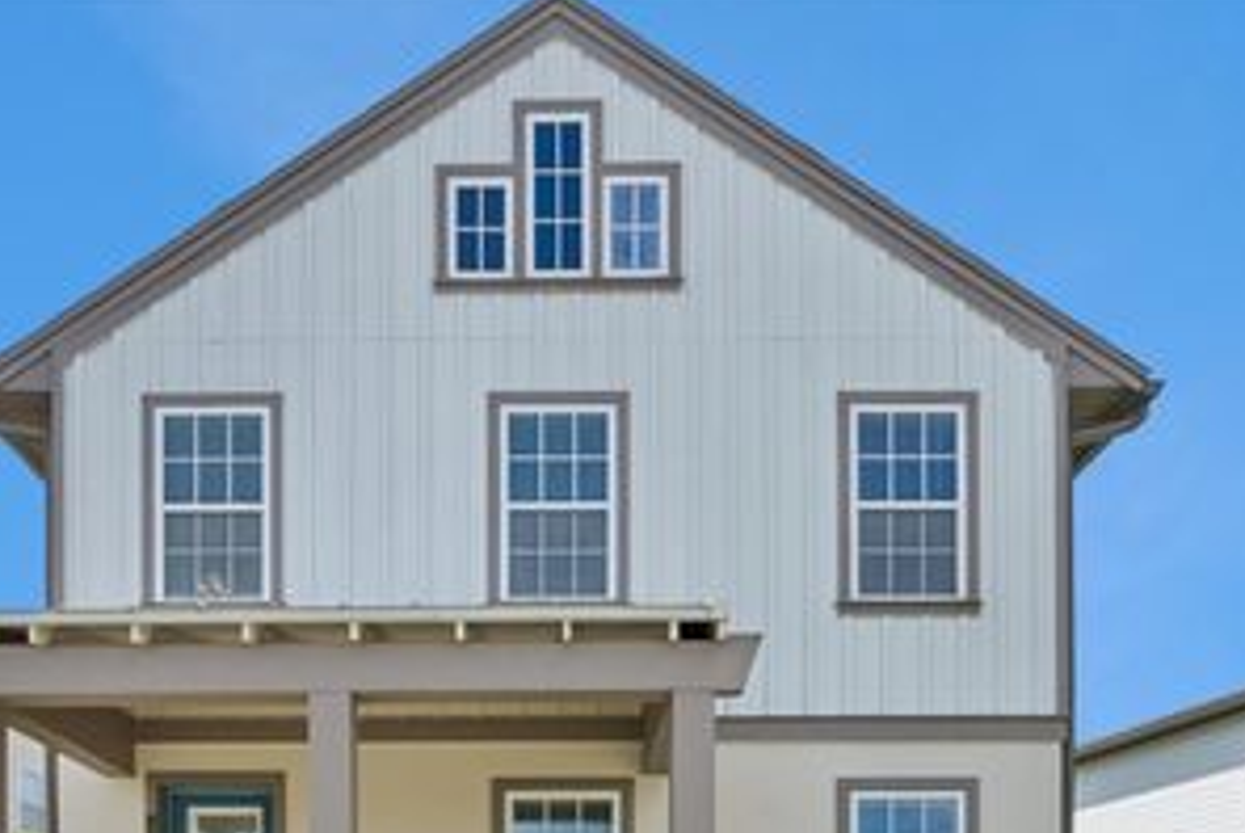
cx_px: 576
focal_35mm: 27
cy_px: 677
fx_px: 935
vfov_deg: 45.4
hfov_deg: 67.2
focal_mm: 16
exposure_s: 1/125
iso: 100
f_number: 11
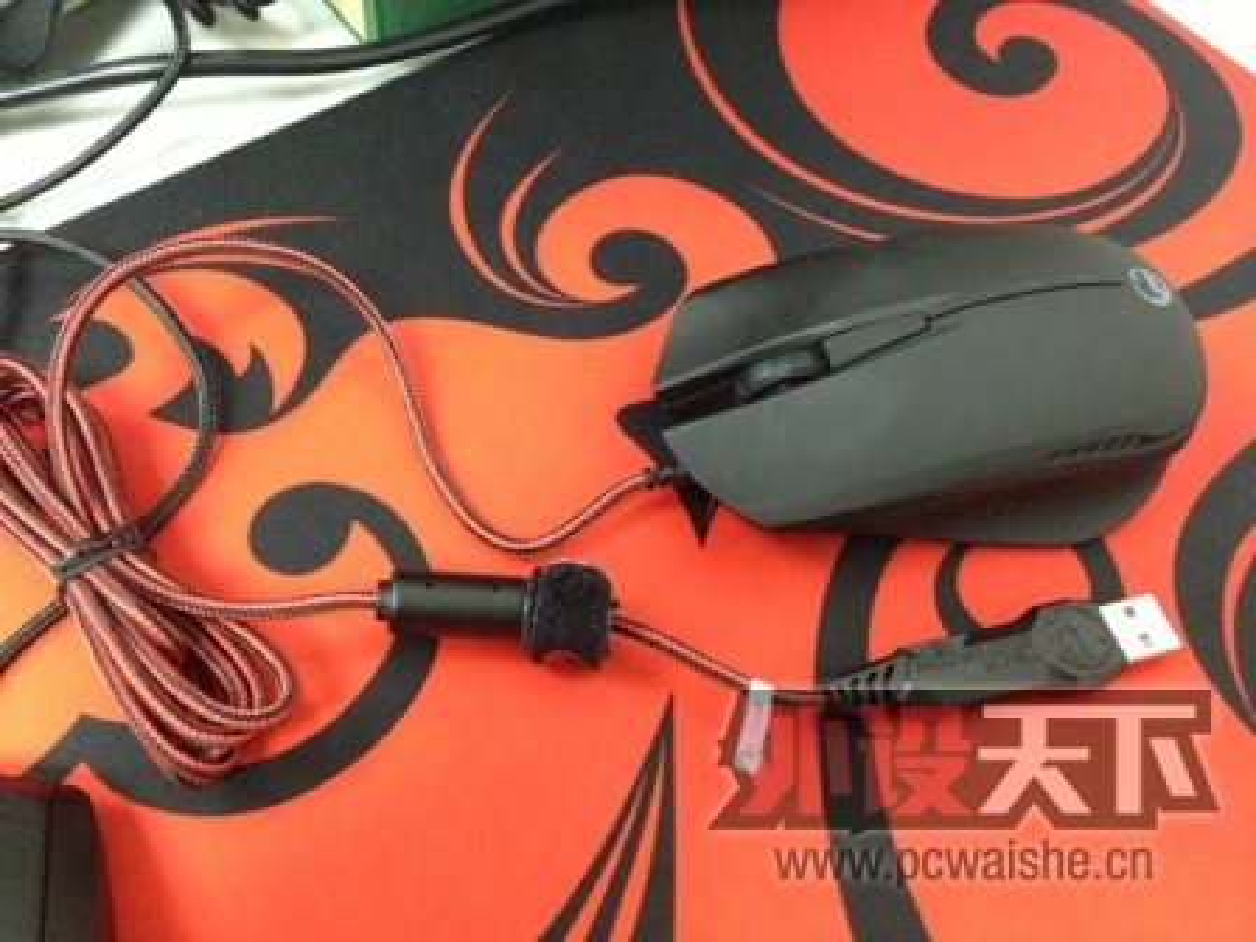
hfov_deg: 55.4
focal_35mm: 33
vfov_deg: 42.9
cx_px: 628
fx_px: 1197
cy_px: 471
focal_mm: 4.13
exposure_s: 1/17
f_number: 2.4
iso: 800
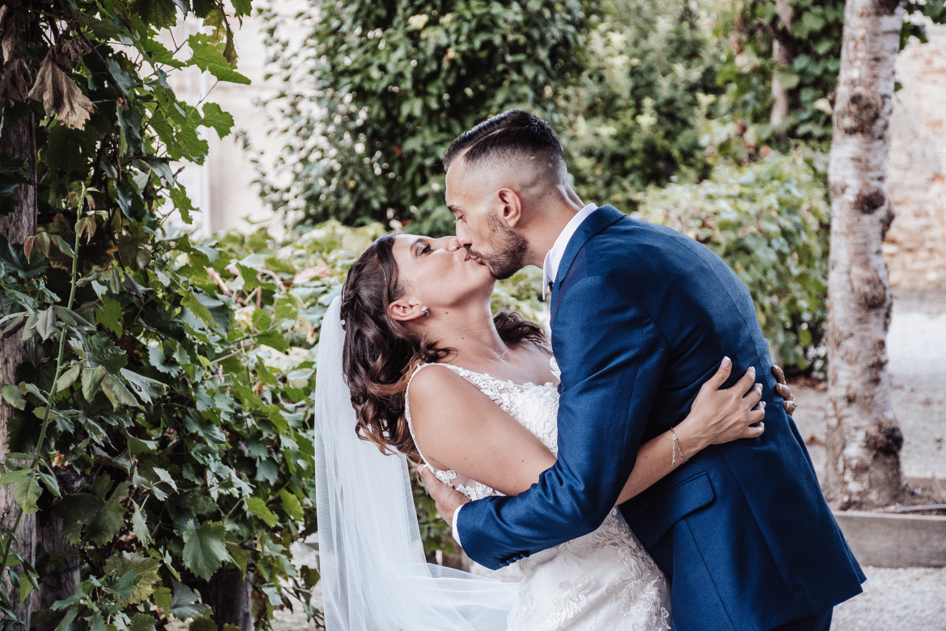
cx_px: 473
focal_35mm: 112
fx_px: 2943
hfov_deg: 18.3
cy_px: 316
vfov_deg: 12.2
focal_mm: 75
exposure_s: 1/125
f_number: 5
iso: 450
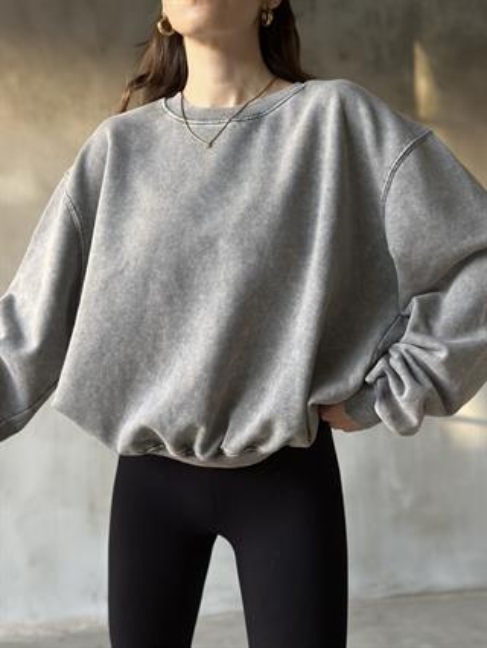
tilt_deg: -0.3
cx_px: 244
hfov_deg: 30.3
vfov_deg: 39.6
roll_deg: -0.2
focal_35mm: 48
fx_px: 899
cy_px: 324
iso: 320
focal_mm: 6.86
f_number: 1.78
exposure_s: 1/60
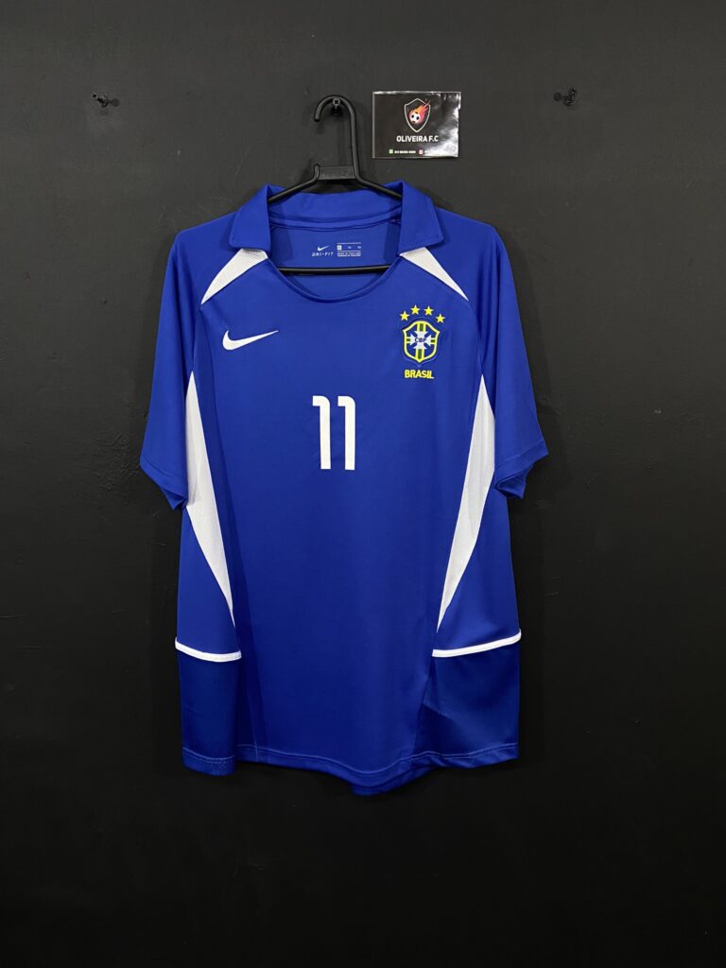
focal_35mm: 26
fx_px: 727
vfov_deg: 67.3
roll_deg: +0.9
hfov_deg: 53.1
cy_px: 484
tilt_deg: -11.3
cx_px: 363
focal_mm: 4.25
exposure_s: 1/60
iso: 250
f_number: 1.8
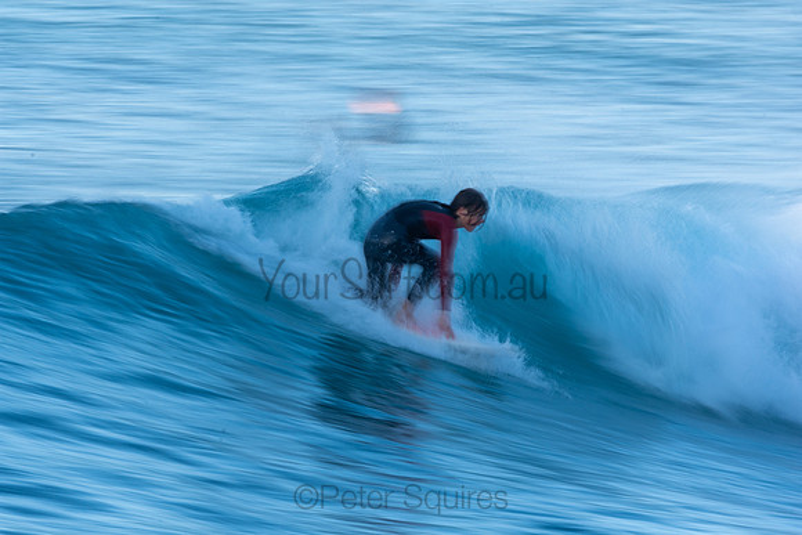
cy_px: 268
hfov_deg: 2.7
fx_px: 16711
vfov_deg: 1.8
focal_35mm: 750
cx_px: 401
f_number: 20
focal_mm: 500
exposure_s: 1/20
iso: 100
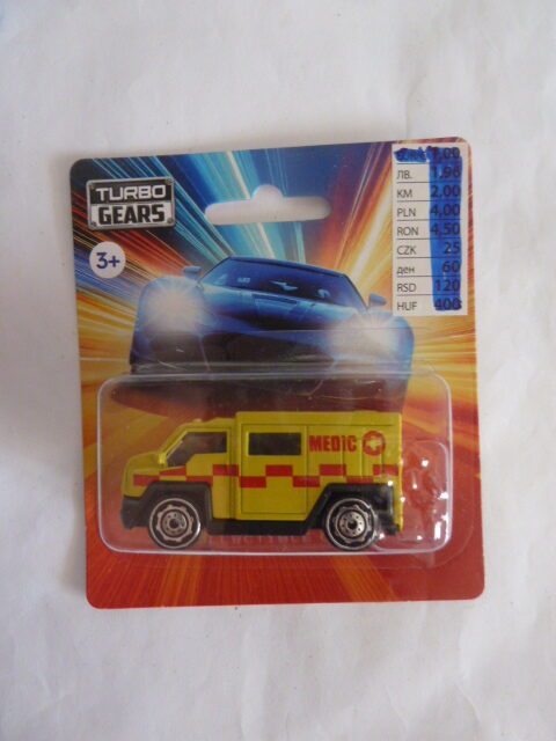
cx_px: 278
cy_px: 370
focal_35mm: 25
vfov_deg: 69.4
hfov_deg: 54.9
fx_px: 535
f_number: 3.3
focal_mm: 4.1
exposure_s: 1/30
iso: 400
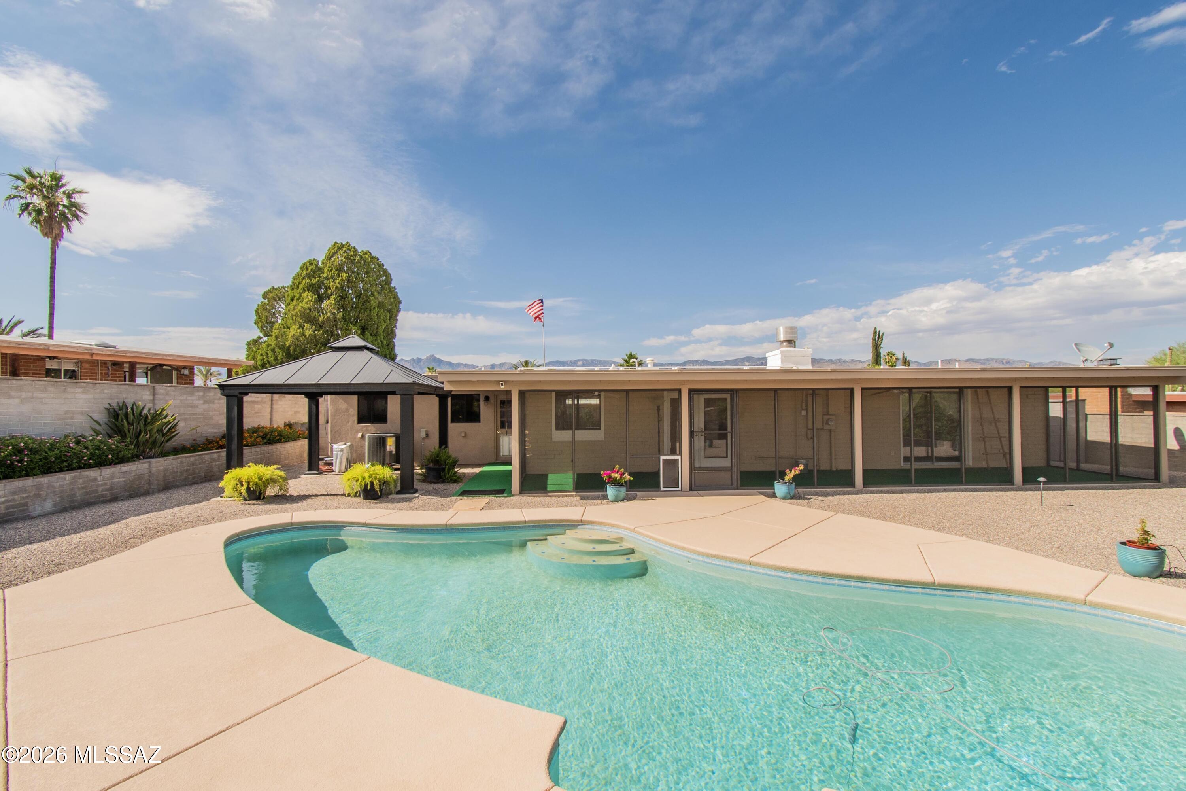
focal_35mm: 15
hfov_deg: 100.4
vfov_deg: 77.3
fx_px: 494
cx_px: 593
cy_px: 396
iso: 200
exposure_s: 1/200
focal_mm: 10
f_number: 13
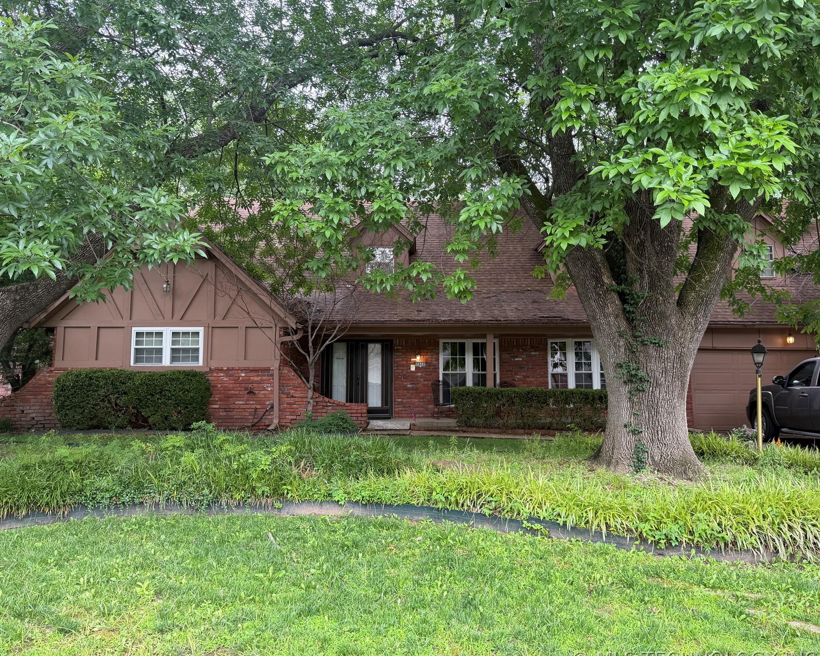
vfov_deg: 54.9
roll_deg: +0.9
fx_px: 631
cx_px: 423
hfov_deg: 66.0
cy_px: 334
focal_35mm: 26
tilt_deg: +6.7
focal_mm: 6.76
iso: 80
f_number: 1.78
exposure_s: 1/145
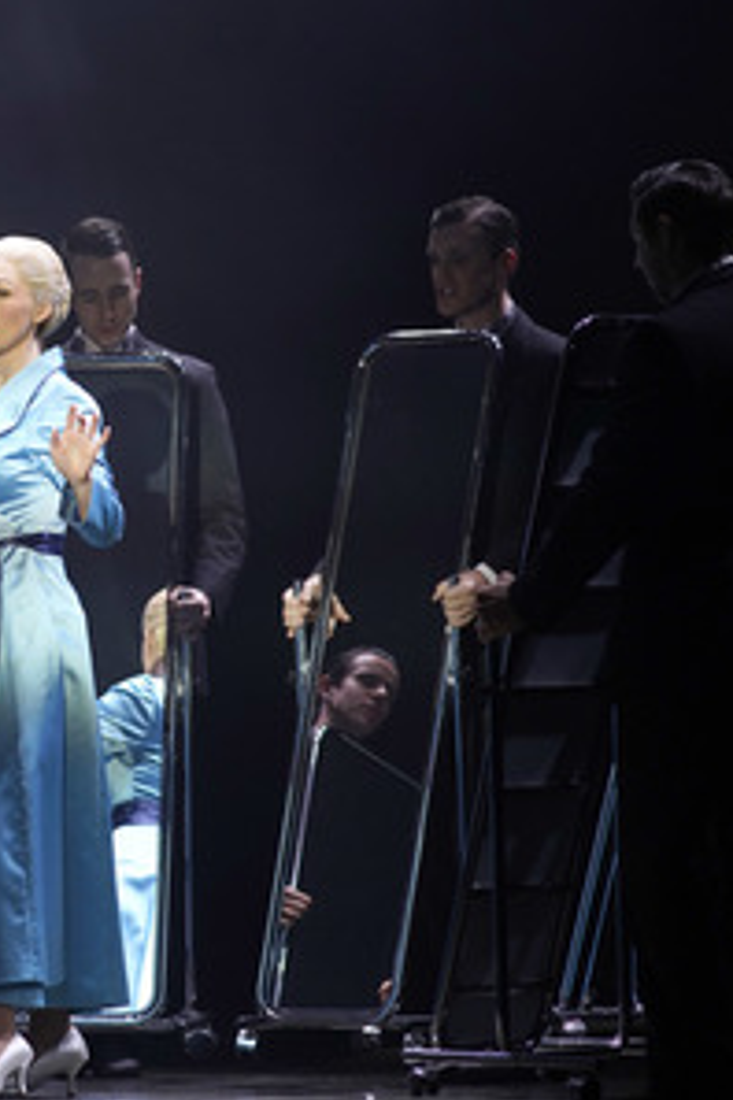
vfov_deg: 6.8
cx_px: -46
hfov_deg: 4.5
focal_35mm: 303
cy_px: 548
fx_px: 9253
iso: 640
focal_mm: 200
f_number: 4.5
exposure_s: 1/200
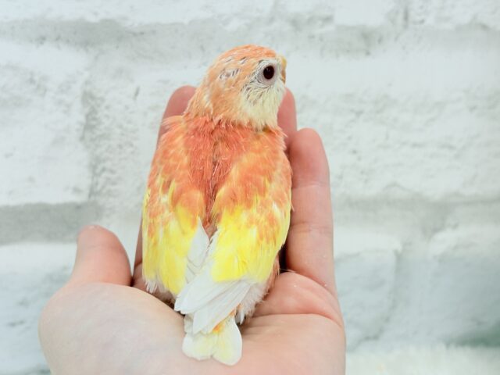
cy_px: 188
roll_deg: -1.6
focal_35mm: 52
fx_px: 751
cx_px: 250
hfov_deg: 36.8
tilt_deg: -12.8
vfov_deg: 28.0
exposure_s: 1/50
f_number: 1.6
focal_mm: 5.96
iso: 32
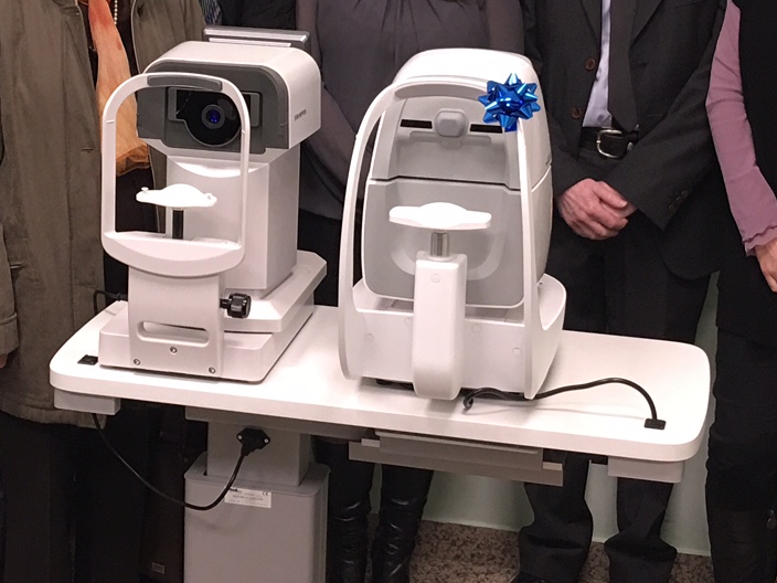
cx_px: 237
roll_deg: -1.4
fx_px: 1863
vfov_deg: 17.6
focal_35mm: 83
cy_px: 118
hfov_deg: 23.4
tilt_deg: -10.5
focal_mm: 4.15
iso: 50
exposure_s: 1/17
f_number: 2.2
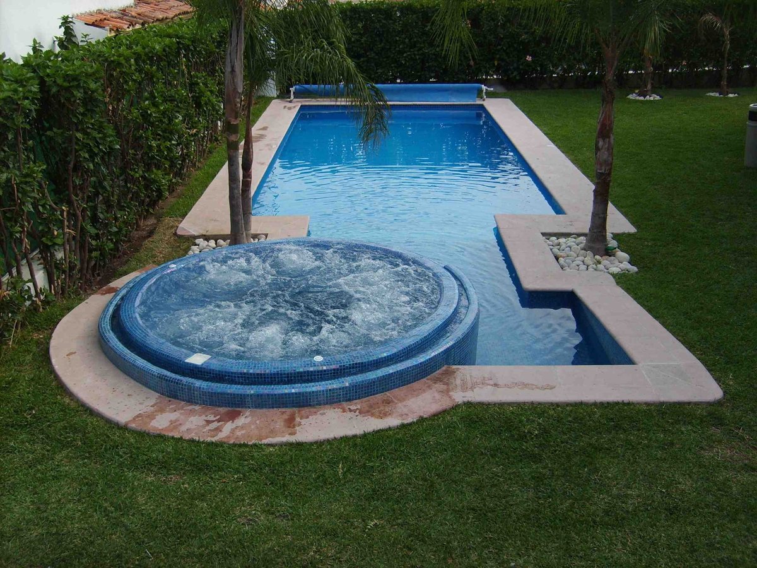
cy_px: 284
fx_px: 765
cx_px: 378
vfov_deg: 40.7
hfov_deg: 52.6
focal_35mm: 35
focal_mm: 5.8
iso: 50
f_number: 2.8
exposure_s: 1/500
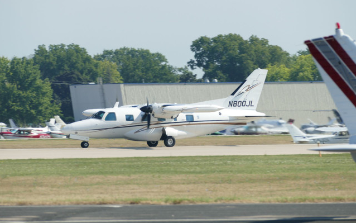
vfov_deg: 3.3
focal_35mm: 403
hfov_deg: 5.2
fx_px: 3911
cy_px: 114
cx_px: 178
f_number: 5.6
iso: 125
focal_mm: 143.76
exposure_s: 1/640
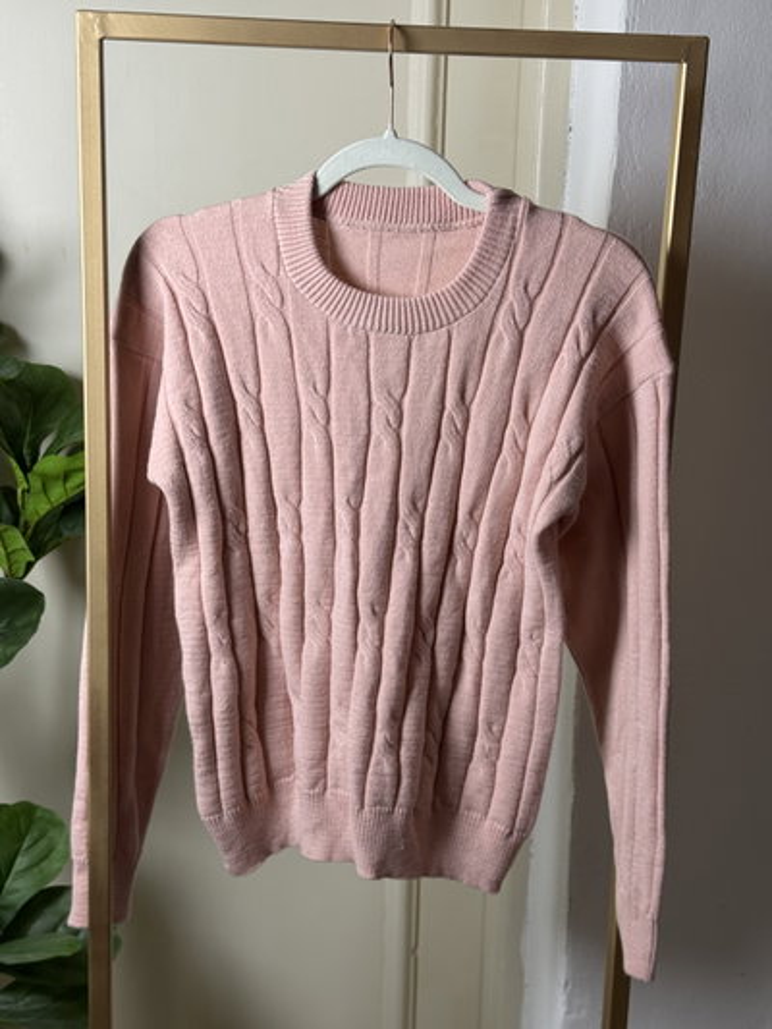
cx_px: 386
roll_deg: -1.1
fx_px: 1427
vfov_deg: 39.6
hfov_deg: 30.3
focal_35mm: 48
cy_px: 514
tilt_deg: -13.6
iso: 64
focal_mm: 6.76
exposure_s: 1/200
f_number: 1.78
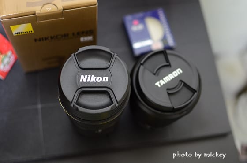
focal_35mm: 52
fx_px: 359
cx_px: 124
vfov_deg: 25.6
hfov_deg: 37.9
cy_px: 82
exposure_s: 1/40
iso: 1600
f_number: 2.2
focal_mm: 35
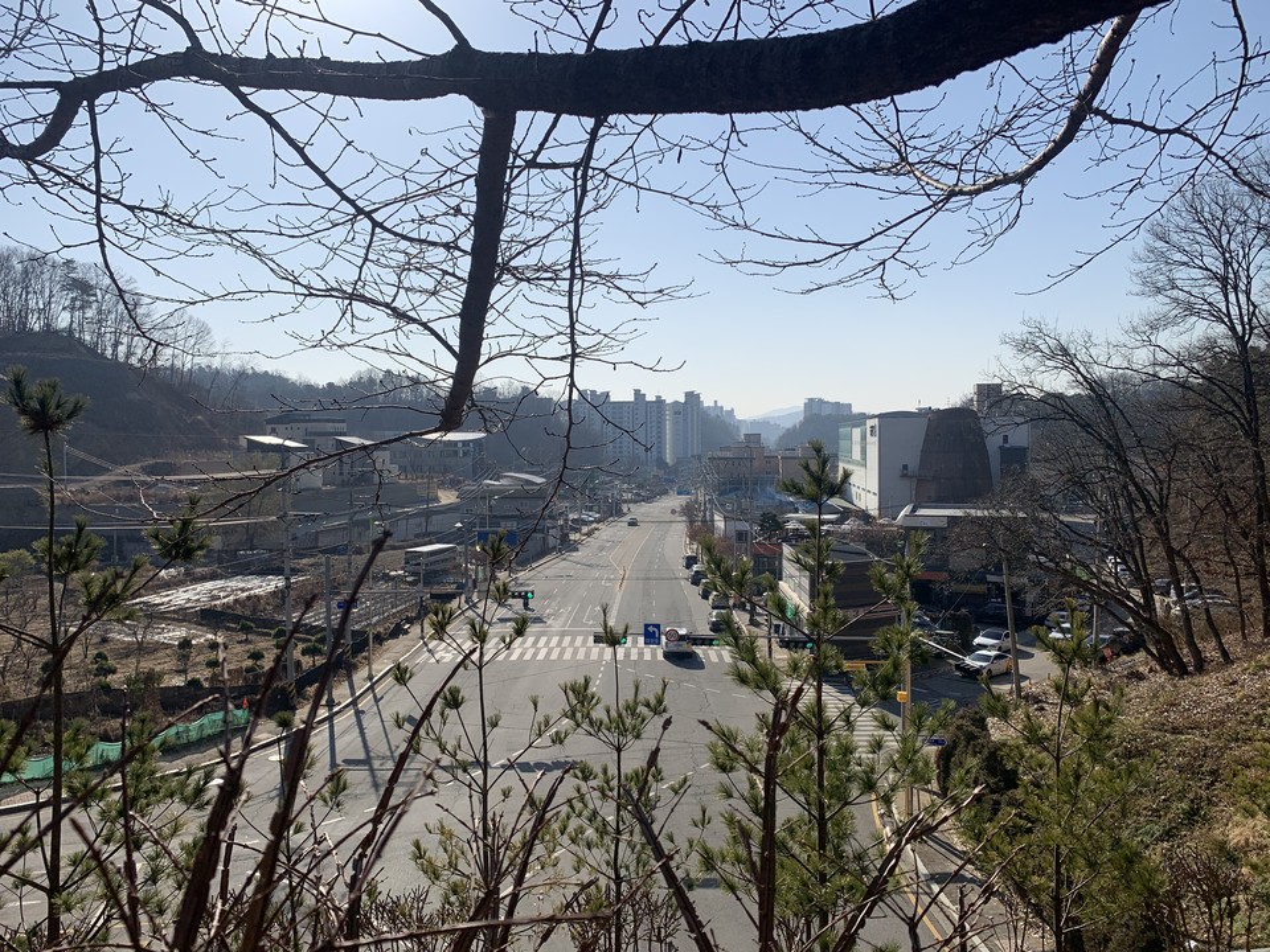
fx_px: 954
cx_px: 635
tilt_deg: -0.6
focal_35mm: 26
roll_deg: -0.3
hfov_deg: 67.3
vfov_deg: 53.1
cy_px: 476
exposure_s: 1/5405
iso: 25
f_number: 1.8
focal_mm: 4.25
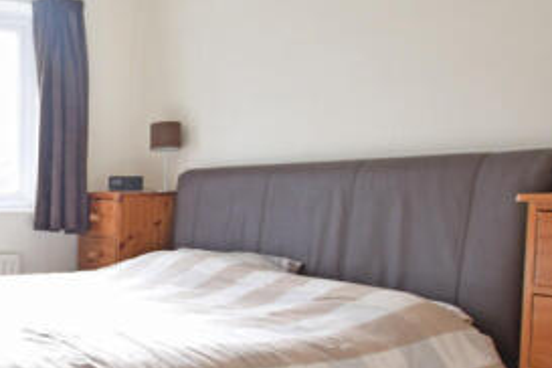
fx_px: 552
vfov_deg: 36.5
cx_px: -82
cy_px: 244
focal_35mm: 36
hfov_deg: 40.5
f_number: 5
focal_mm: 10
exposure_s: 1/100
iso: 400
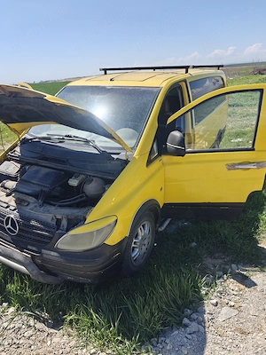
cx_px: 133
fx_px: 236
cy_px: 178
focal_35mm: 23
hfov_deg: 58.9
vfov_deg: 73.9
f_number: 1.6
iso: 50
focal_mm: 6.06
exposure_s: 1/753
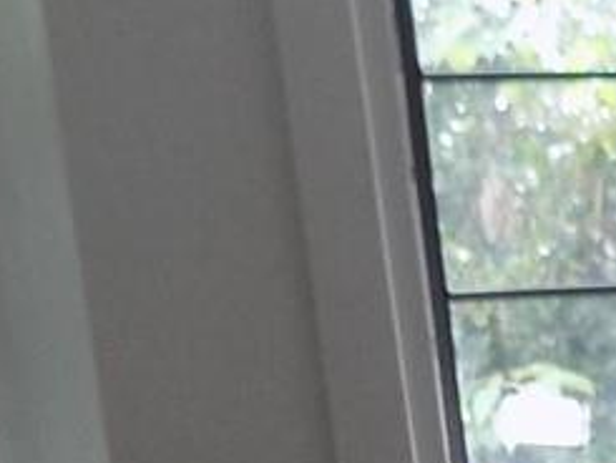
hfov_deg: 10.8
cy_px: 883
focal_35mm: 150
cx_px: 1581
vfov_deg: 9.4
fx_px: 2671
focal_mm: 4
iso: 80
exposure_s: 1/40
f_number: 3.1
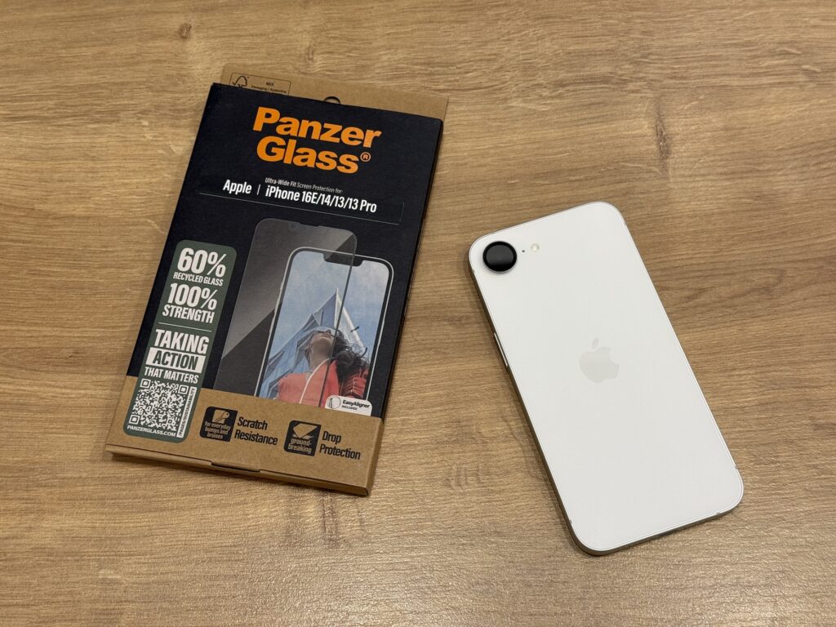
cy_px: 314
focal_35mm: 48
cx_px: 418
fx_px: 1159
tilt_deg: -67.4
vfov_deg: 30.3
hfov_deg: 39.7
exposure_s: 1/65
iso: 100
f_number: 1.78
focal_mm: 6.76
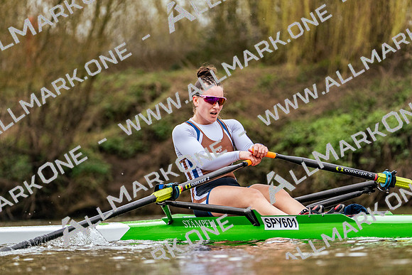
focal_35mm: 293
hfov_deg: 7.0
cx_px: 206
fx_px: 3354
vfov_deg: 4.7
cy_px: 138
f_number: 6.3
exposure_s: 1/2000
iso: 2500
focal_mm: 293
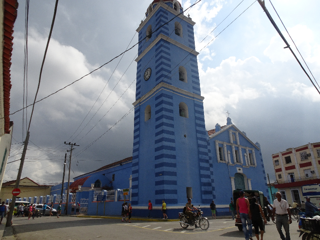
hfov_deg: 71.6
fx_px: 222
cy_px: 120
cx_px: 160
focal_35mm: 24
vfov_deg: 56.8
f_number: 3.5
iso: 80
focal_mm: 4.1
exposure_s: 1/2000
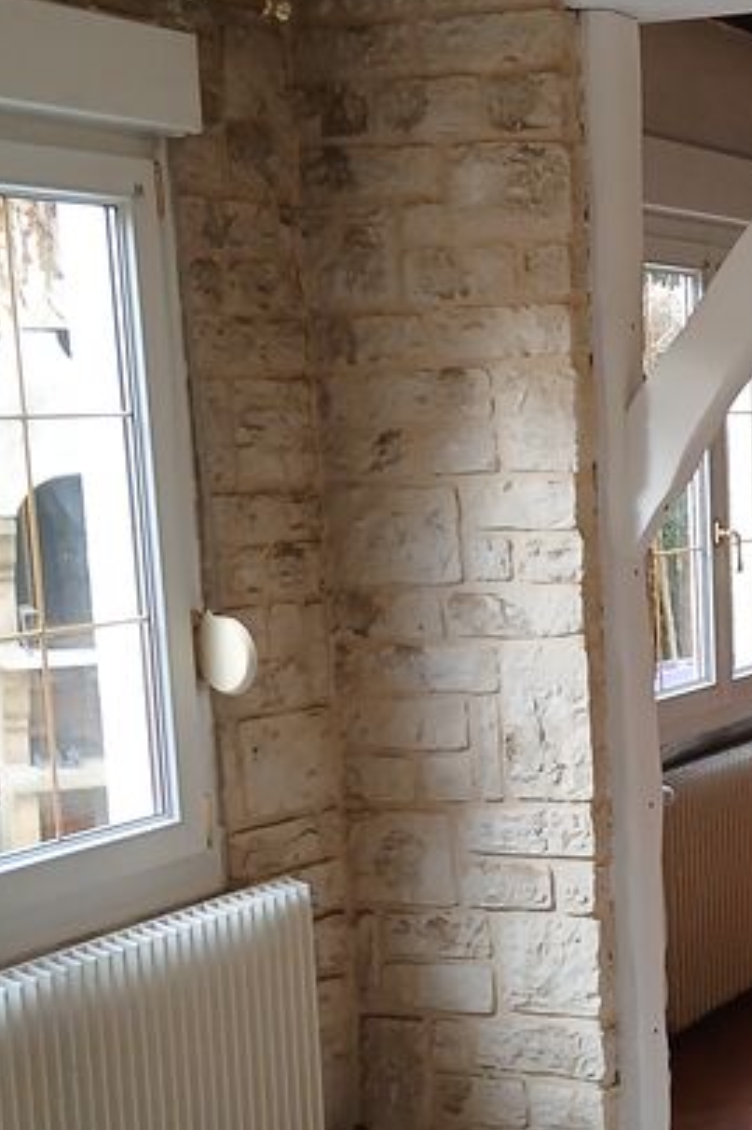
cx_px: 814
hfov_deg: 19.5
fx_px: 2101
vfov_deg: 29.9
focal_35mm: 67
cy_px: 752
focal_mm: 3.98
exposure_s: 1/50
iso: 200
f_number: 1.8
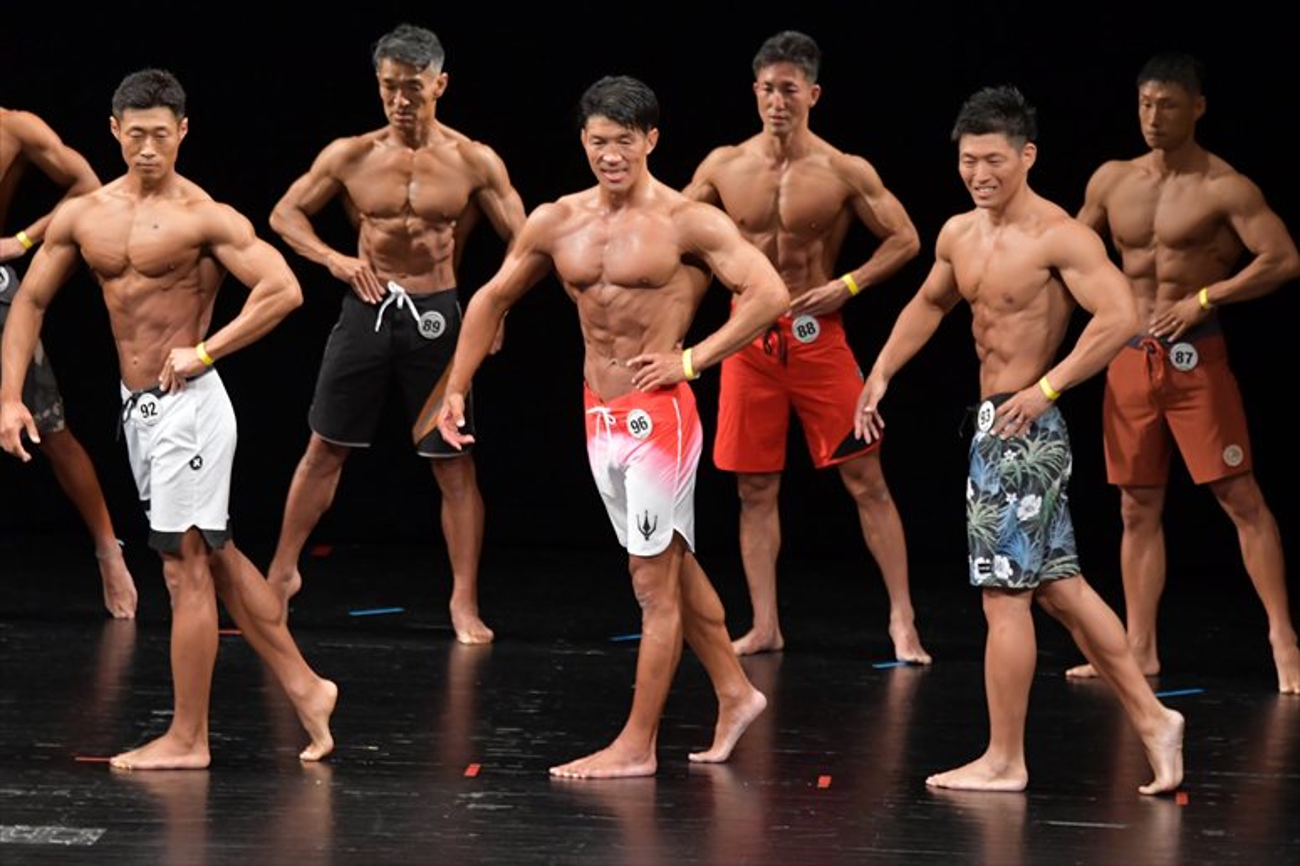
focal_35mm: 255
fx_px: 9204
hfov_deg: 8.1
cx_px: 650
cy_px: 433
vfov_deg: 5.4
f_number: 5.6
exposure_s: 1/400
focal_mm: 170
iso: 3200
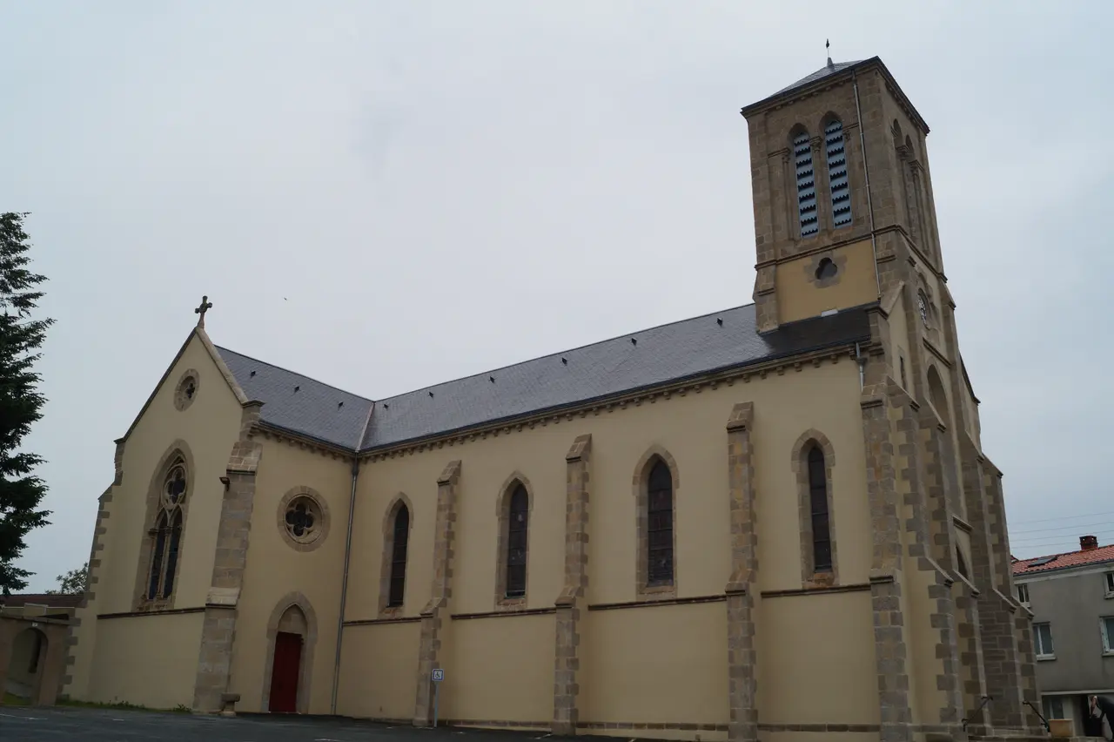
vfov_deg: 43.6
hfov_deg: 62.0
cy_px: 371
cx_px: 557
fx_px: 928
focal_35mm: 30
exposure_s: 1/200
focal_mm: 20
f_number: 10
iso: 100
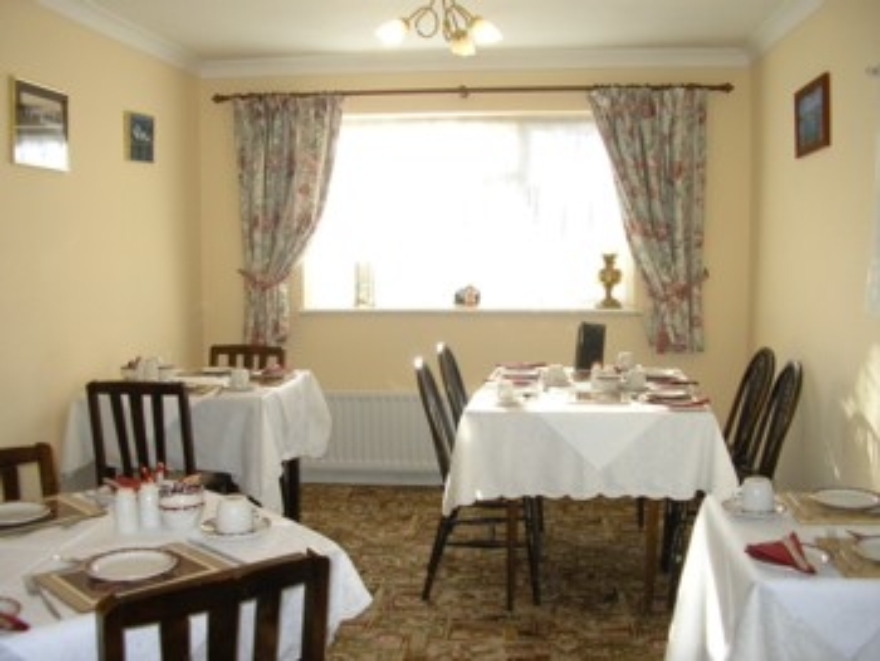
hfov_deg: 48.9
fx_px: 967
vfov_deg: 37.8
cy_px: 330
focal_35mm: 38
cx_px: 440
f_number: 2.9
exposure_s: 1/80
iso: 64
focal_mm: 5.8
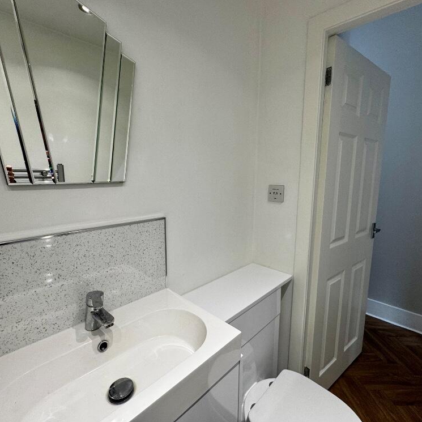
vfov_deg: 84.0
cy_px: 206
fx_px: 234
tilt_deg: -8.2
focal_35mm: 17
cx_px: 206
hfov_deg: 84.0
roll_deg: +0.0
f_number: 2.2
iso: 100
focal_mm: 2.22
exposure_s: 1/100
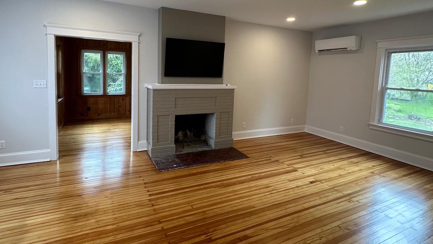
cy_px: 92
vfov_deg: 57.6
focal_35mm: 19
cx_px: 191
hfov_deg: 89.2
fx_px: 218
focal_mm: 2.22
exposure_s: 1/120
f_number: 2.2
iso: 200
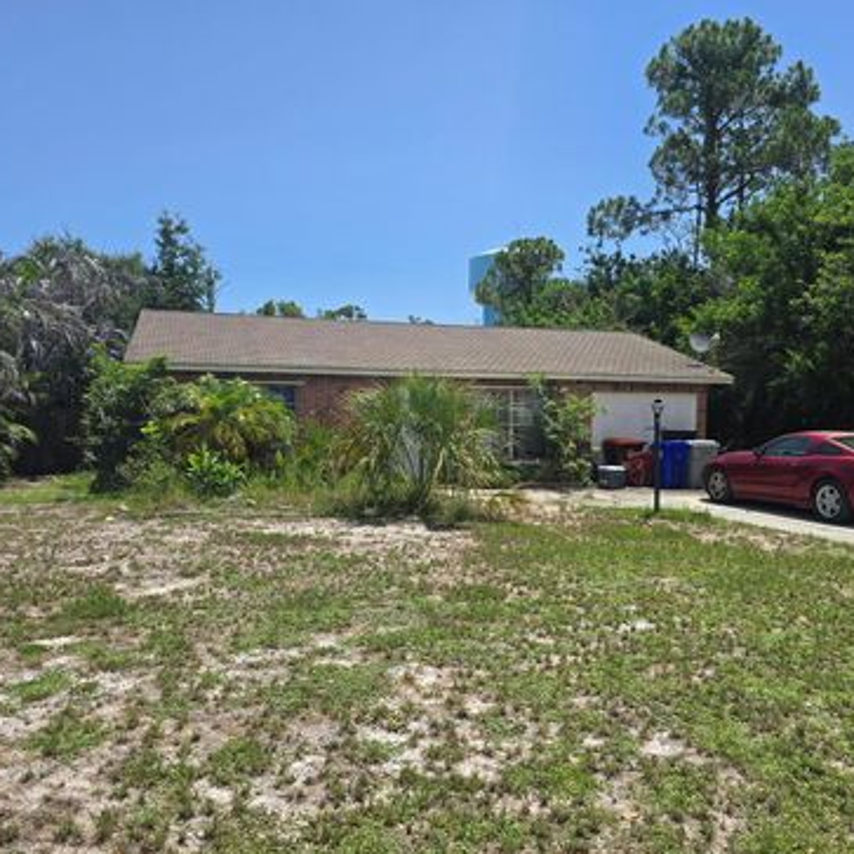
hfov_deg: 57.3
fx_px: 782
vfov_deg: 57.3
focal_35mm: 28
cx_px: 412
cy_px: 436
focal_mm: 6.3
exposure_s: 1/907
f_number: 1.7
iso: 12
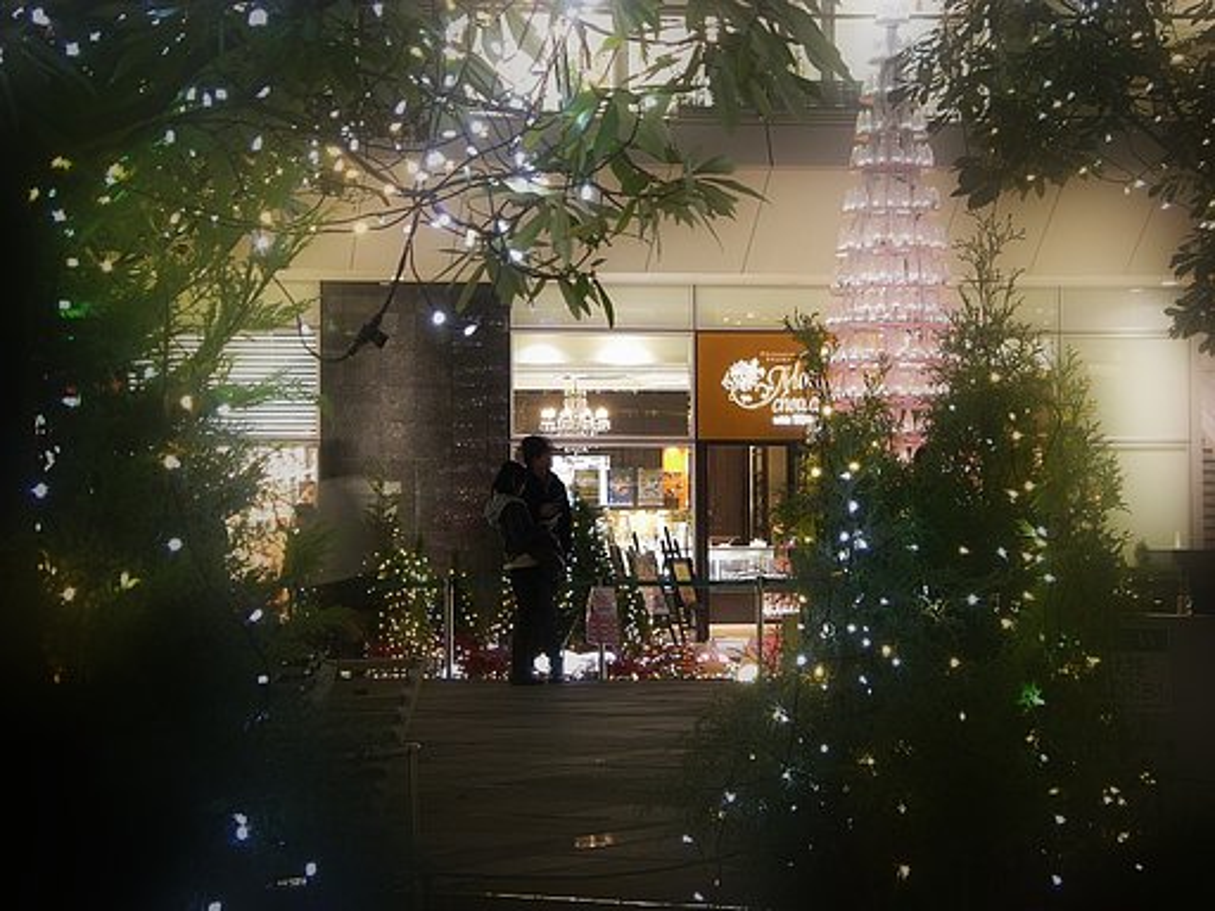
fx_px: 3931
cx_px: 608
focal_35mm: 112
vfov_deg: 13.2
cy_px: 456
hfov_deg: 17.6
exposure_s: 1/3.33
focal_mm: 18.5
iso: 200
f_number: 4.1
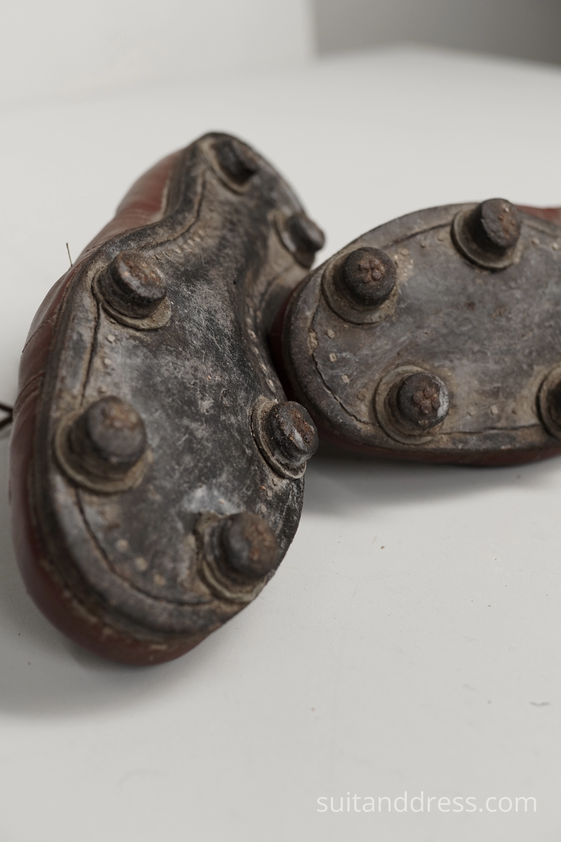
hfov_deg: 28.1
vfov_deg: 41.1
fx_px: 1122
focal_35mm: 48
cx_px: 280
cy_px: 421
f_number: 4
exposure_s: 1/100
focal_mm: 32
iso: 400
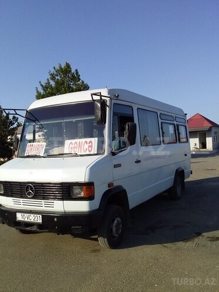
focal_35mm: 31
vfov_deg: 58.4
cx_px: 110
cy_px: 146
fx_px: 261
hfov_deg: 45.4
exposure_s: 1/1404
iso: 40
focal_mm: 3.3
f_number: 2.2
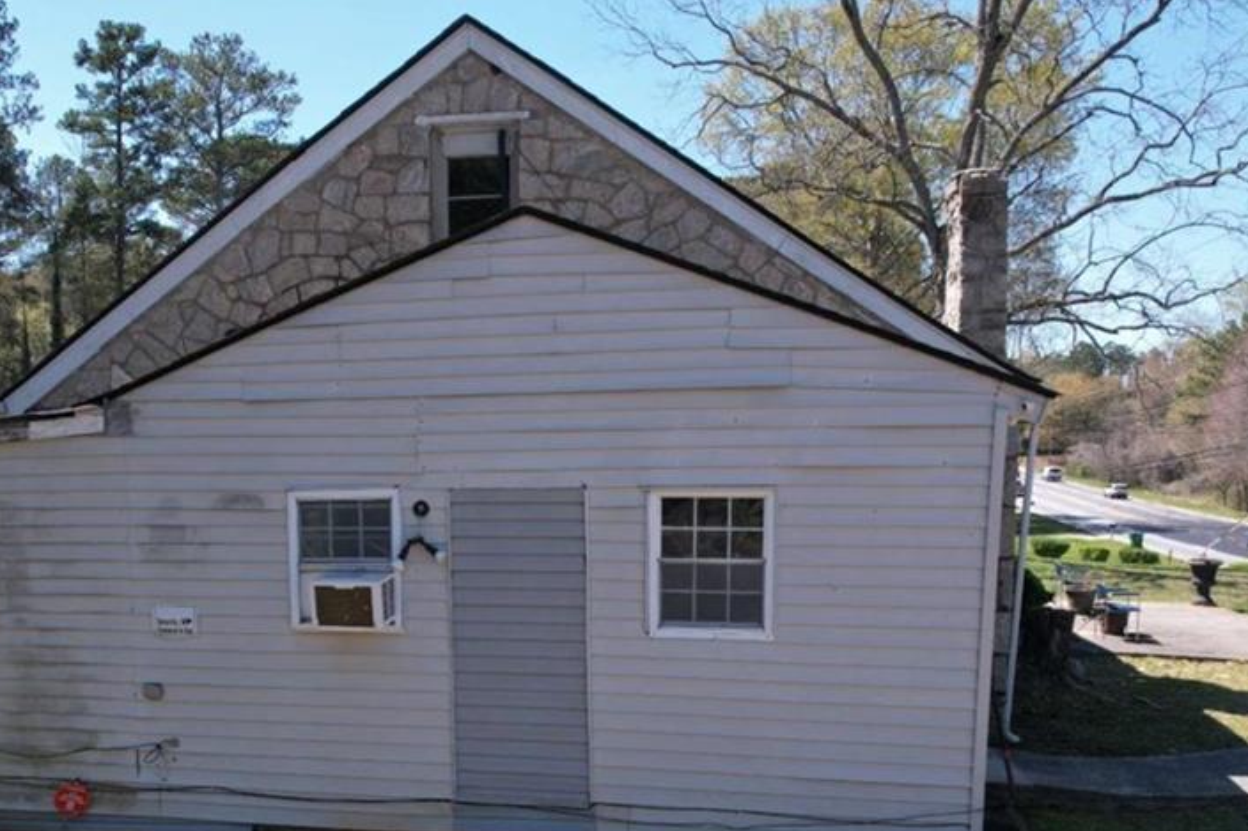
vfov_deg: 40.4
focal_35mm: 32
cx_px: 551
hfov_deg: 58.6
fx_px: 1109
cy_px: 574
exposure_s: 1/200
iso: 100
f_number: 2.8
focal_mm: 8.38
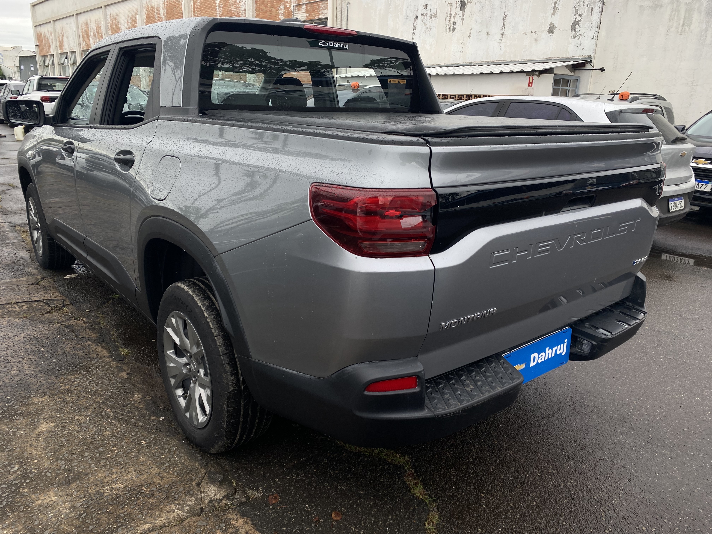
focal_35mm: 26
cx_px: 356
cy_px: 267
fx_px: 535
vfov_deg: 53.1
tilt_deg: -16.9
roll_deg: -1.9
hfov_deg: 67.3
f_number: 1.8
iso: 32
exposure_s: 1/506
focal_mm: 4.25
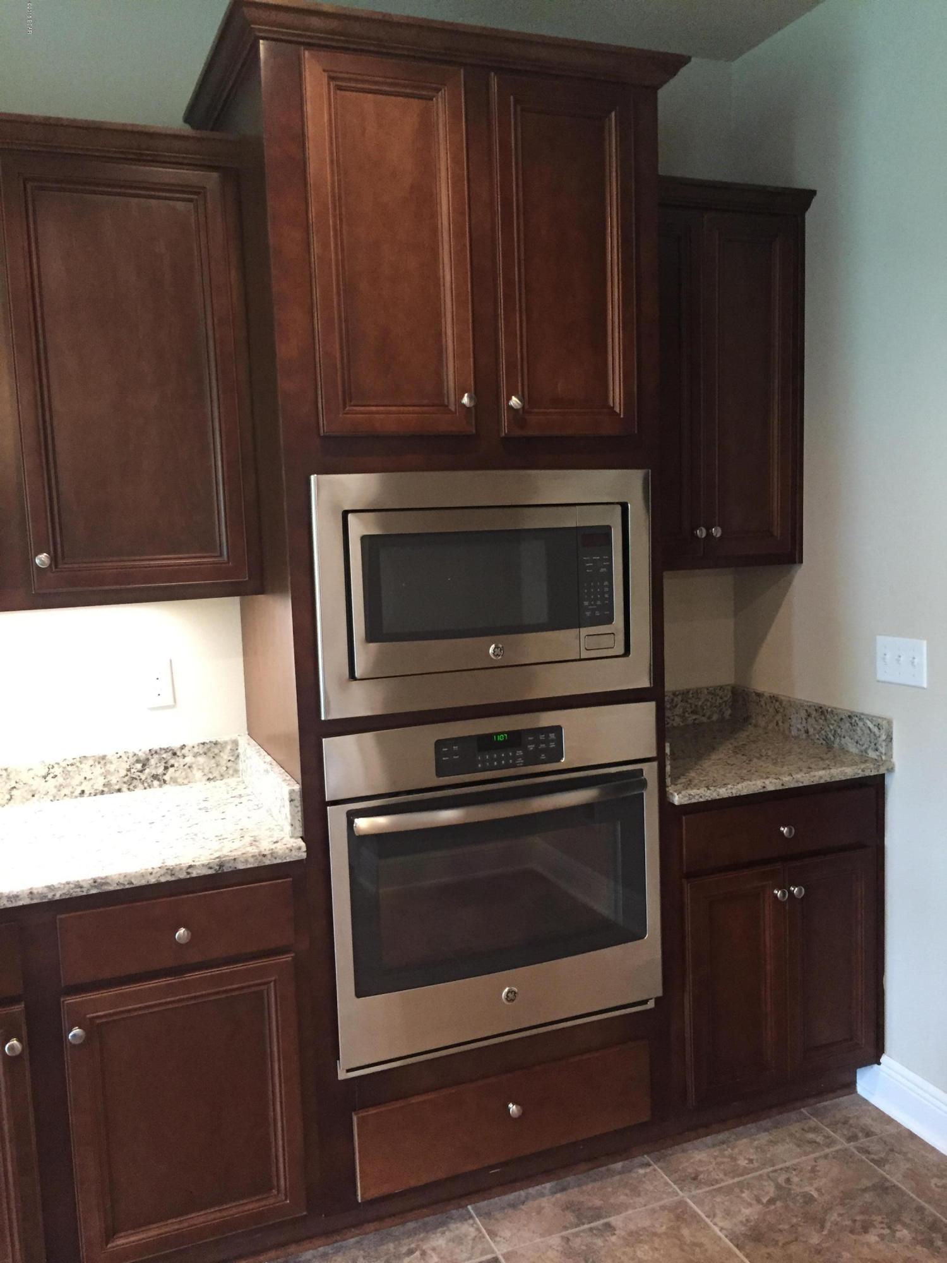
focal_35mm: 29
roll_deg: +1.5
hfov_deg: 48.2
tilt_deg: -7.0
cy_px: 632
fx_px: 1058
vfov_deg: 61.7
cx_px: 474
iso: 250
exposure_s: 1/30
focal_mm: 4.15
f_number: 2.2
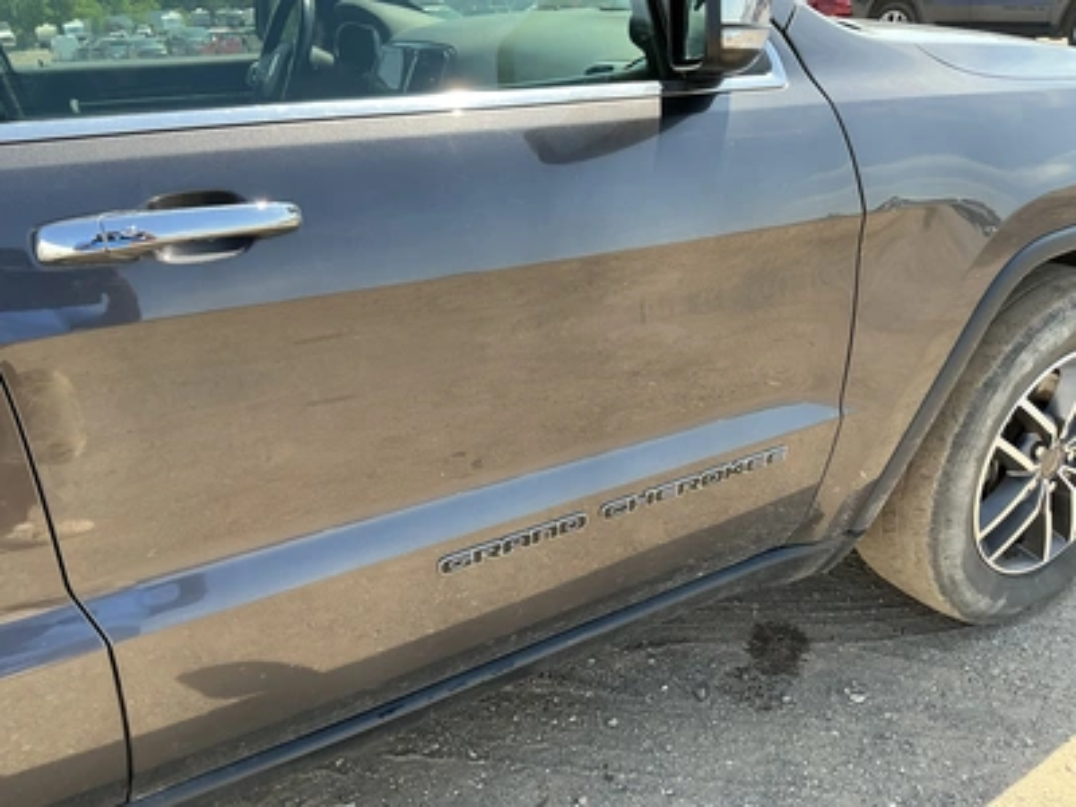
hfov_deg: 63.4
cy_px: 404
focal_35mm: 28
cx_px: 538
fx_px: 870
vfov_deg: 49.7
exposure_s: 1/299
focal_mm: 3
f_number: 1.8
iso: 25
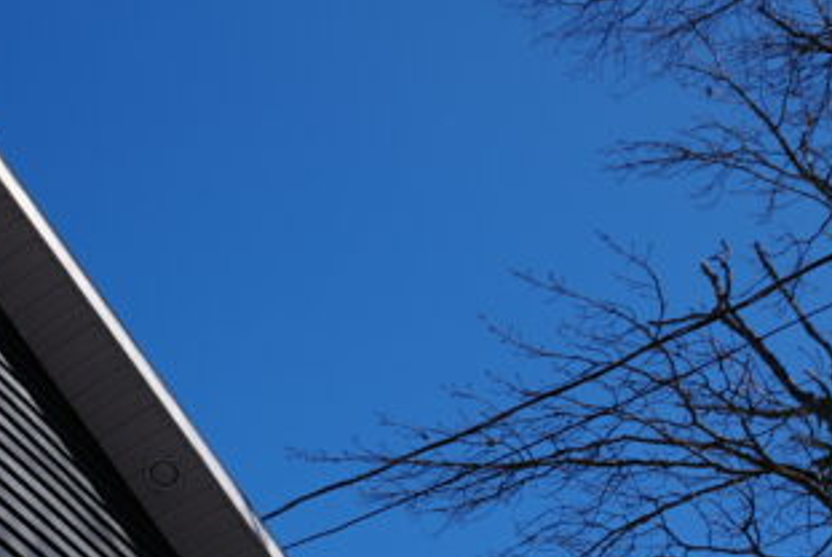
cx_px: -294
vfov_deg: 16.5
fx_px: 1827
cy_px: 699
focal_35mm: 79
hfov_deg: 22.5
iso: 80
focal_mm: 24
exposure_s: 1/1000
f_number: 5
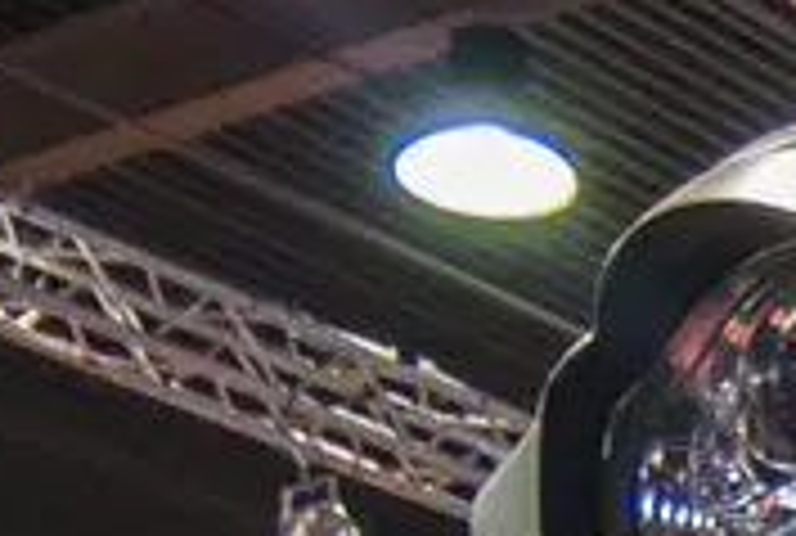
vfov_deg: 5.9
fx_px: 4730
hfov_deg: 8.8
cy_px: 1727
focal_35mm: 213
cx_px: 1837
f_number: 2.8
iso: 800
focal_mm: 21
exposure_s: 1/160
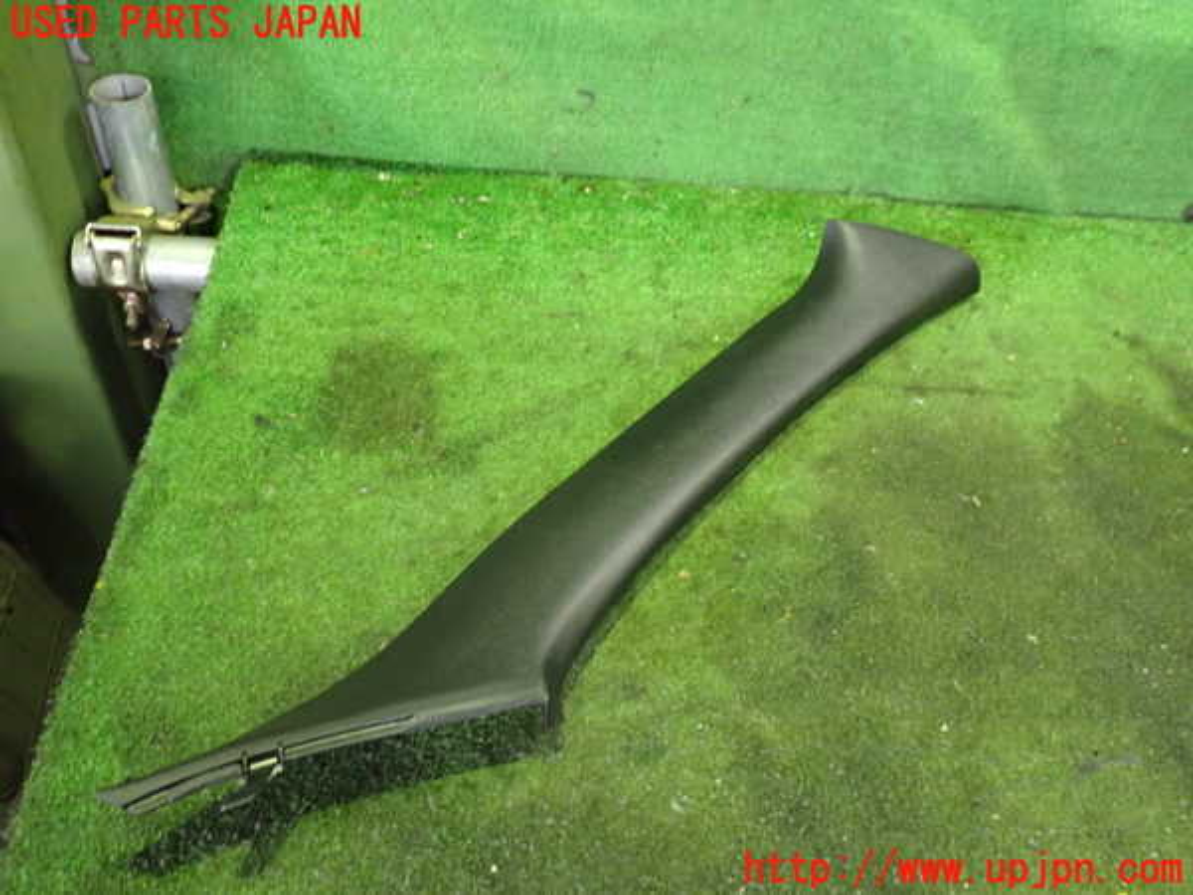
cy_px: 448
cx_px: 596
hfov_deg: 60.0
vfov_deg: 46.8
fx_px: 1034
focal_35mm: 30
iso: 800
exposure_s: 1/30
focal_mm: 5.4
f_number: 2.3
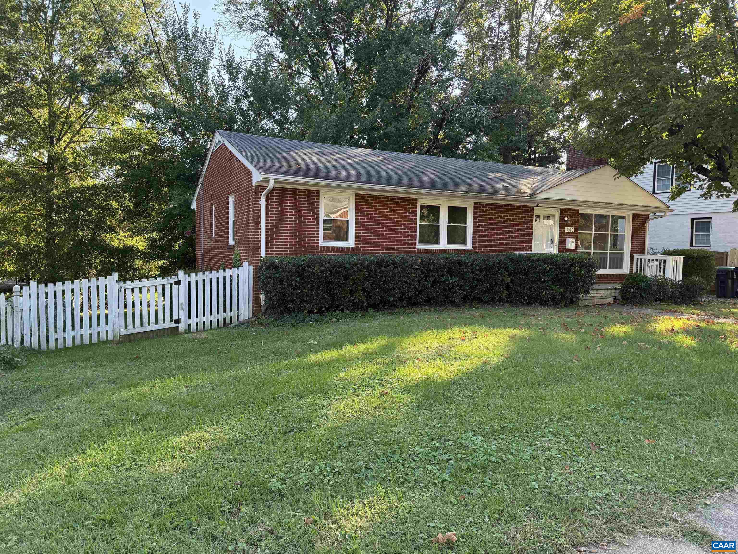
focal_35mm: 24
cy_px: 277
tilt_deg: -3.1
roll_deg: -0.7
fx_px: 512
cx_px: 369
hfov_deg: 71.6
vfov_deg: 56.8
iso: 100
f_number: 1.78
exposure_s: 1/497
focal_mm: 6.76
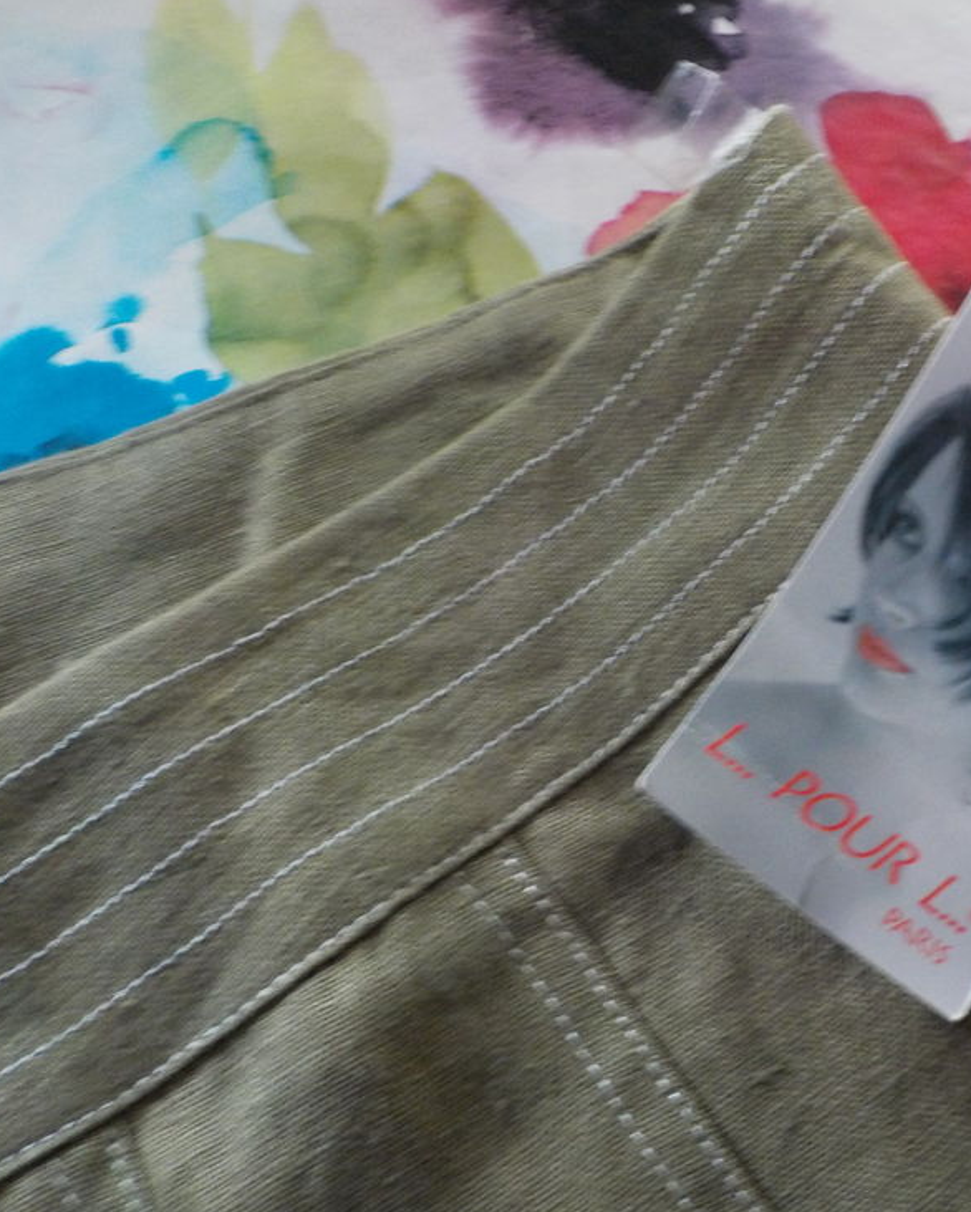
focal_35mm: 40
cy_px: 604
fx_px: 1436
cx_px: 809
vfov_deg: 45.8
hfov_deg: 35.8
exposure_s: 1/30
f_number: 3.3
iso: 400
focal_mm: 4.1
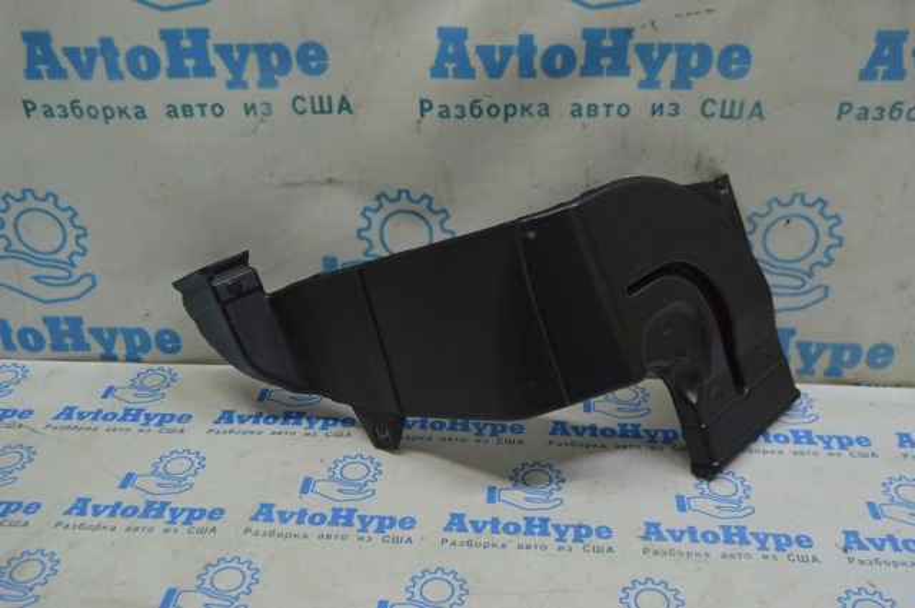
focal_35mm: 36
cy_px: 304
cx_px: 458
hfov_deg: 53.2
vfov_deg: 36.8
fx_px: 914
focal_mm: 24
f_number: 5.6
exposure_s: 1/40
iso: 400
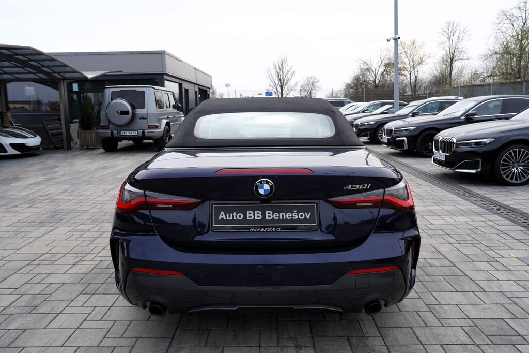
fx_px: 426
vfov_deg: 44.9
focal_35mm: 29
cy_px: 176
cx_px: 264
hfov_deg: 63.7
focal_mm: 29
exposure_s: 1/200
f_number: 7.1
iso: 100
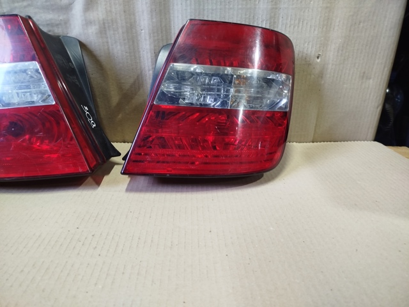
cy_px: 154
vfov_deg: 56.8
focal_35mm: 24
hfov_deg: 71.6
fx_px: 284
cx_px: 204
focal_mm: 5.31
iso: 500
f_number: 1.7
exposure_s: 1/33
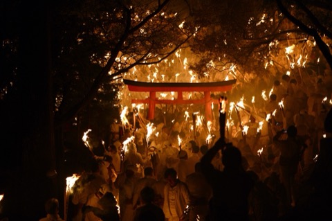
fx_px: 645
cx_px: 166
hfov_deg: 28.9
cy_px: 110
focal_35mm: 70
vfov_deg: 19.4
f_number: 4
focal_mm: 70
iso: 2000
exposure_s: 1/320
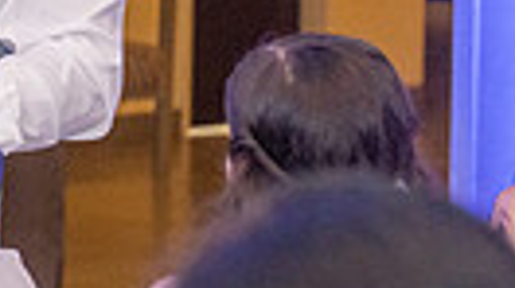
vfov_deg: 3.8
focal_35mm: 322
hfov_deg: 6.6
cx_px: -316
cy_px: 21
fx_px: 4394
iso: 1600
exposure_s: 1/200
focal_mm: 70
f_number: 4
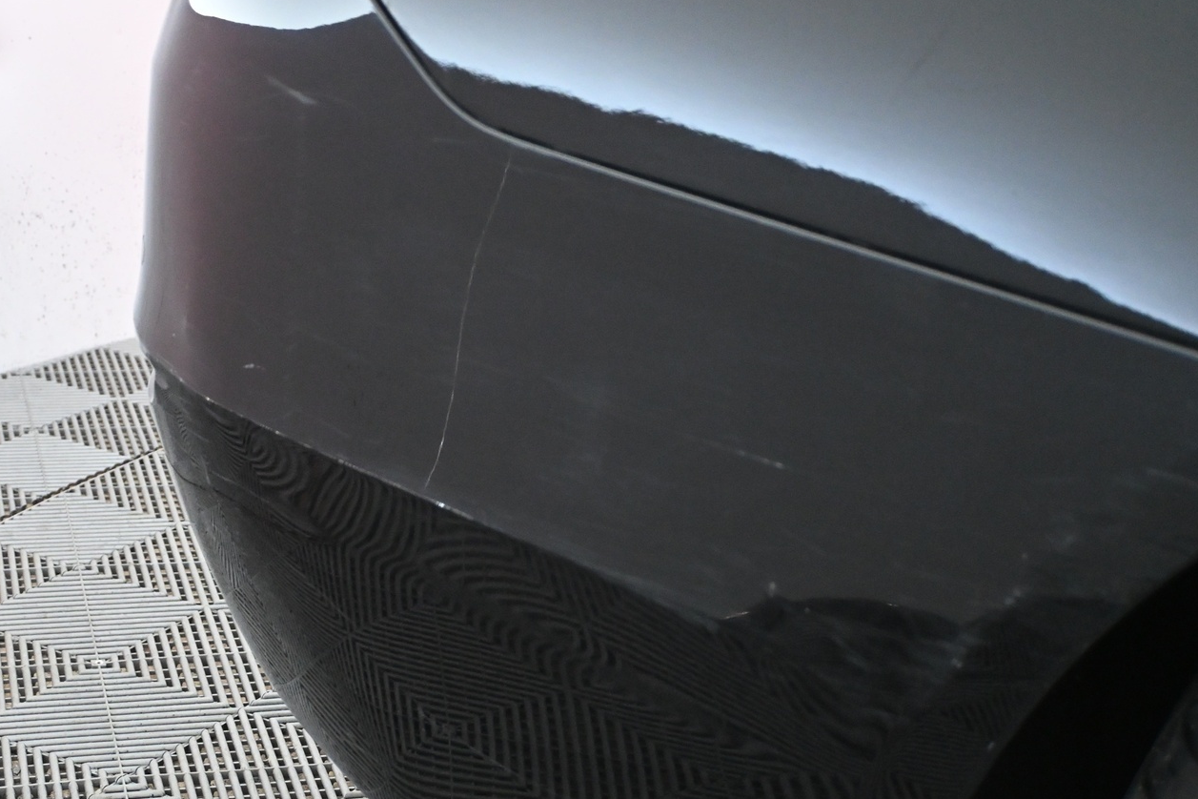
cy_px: 447
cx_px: 495
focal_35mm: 59
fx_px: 1962
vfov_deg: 23.0
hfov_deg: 33.9
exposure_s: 1/60
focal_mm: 30.5
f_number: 4.8
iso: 4500
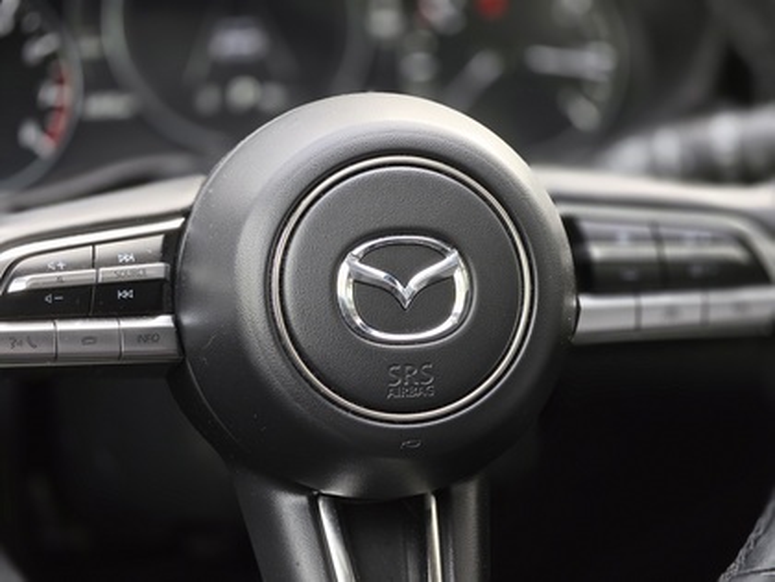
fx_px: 2575
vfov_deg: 12.9
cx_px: 388
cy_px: 291
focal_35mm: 115
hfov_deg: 17.1
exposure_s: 1/120
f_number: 2.9
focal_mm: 18.6
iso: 200
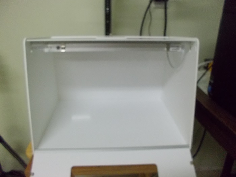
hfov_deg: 61.7
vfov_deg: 48.2
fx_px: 198
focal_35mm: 29
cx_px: 118
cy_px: 88
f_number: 3.3
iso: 400
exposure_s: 1/25
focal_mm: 4.1
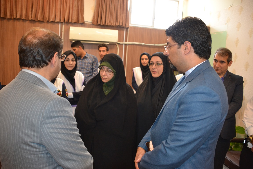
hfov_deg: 67.4
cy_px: 84
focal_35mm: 27
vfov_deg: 47.9
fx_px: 190
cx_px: 126
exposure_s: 1/60
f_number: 3.5
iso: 1250
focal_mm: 18
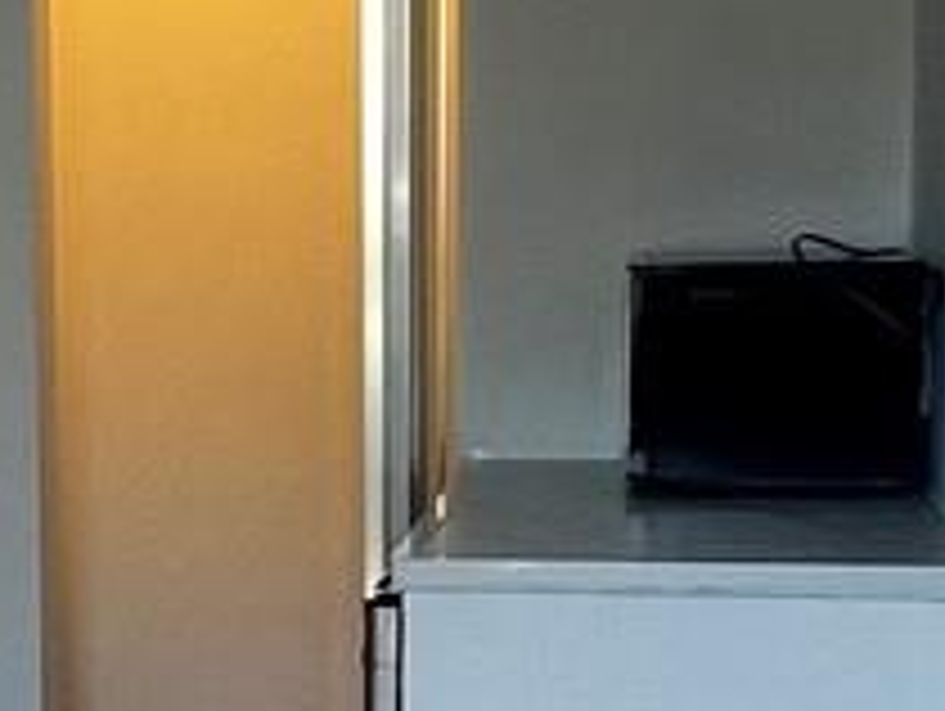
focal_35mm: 99
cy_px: 567
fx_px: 2706
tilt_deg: -5.5
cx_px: -274
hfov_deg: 18.5
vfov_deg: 14.9
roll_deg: +2.4
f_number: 1.8
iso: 160
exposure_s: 1/120
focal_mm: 1.57
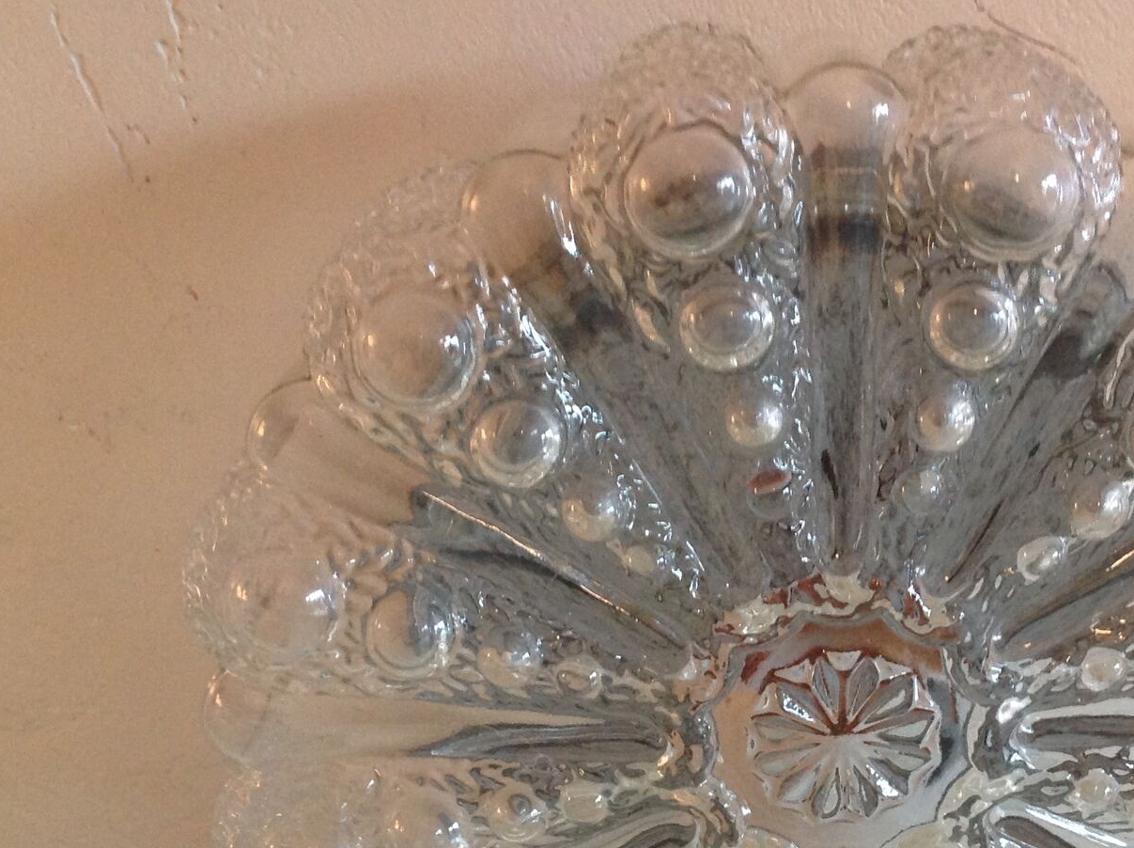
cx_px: 814
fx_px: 1898
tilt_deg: -22.6
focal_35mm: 58
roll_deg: -1.1
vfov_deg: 25.0
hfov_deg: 32.8
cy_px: 580
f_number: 2.4
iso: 200
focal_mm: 4.28
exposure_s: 1/15
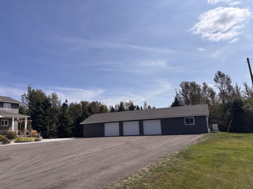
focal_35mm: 26
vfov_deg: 53.1
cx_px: 126
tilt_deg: +11.2
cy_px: 94
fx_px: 190
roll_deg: +2.9
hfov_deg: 67.3
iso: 50
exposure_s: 1/6711
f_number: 1.6
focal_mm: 5.96
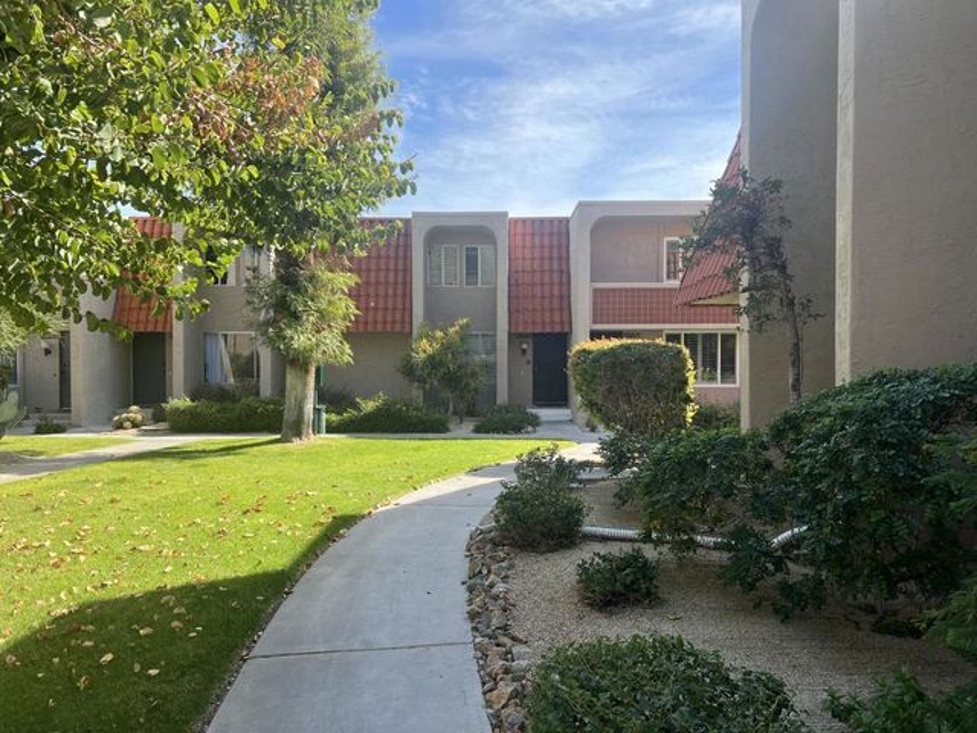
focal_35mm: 26
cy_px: 366
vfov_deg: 53.1
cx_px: 488
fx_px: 734
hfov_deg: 67.3
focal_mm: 5.7
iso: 50
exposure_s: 1/1124
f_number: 1.5
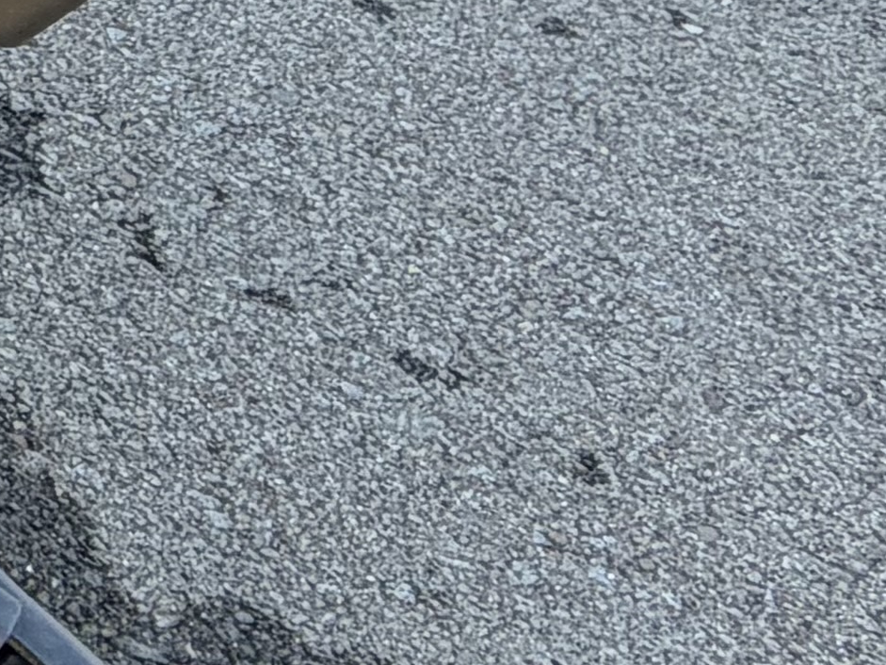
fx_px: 2176
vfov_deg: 16.1
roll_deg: -3.3
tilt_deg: -33.2
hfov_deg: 16.6
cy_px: -286
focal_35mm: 85
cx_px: -941
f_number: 2.2
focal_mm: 2.22
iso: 40
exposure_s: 1/159
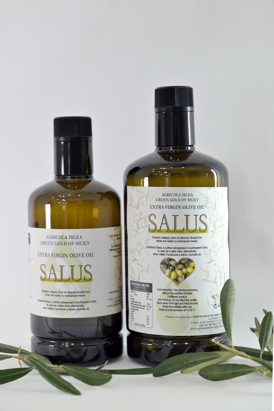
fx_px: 787
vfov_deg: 29.2
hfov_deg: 19.7
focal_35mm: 69
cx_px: 137
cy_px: 206
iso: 400
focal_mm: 69
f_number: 5
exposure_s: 1/100
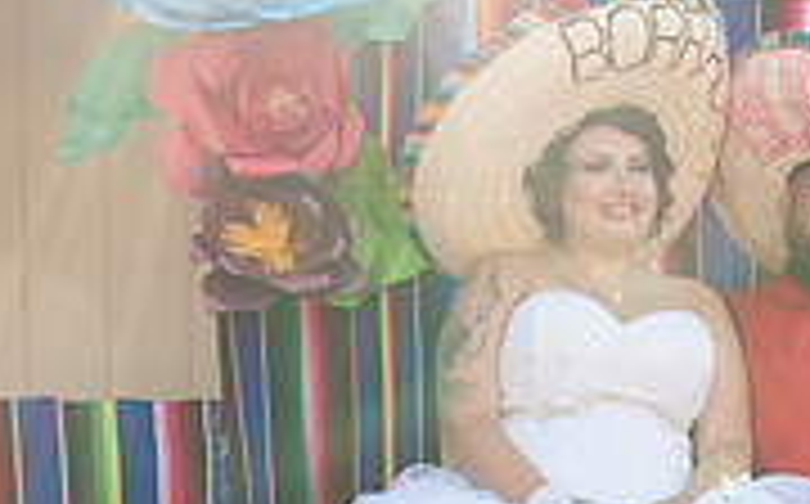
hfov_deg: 21.6
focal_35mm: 92
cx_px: 846
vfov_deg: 13.5
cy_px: 711
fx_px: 2028
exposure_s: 1/80
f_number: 9
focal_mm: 28
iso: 200
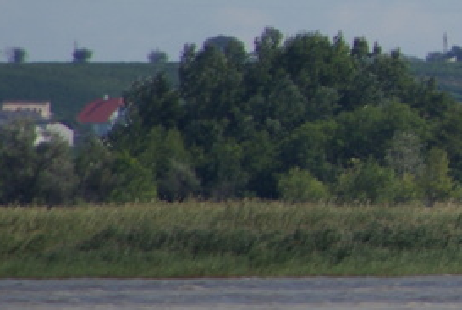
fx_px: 21685
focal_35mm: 1687
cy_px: 25
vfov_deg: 0.8
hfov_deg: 1.2
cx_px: 821
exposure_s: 1/350
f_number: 6.7
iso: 100
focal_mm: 300
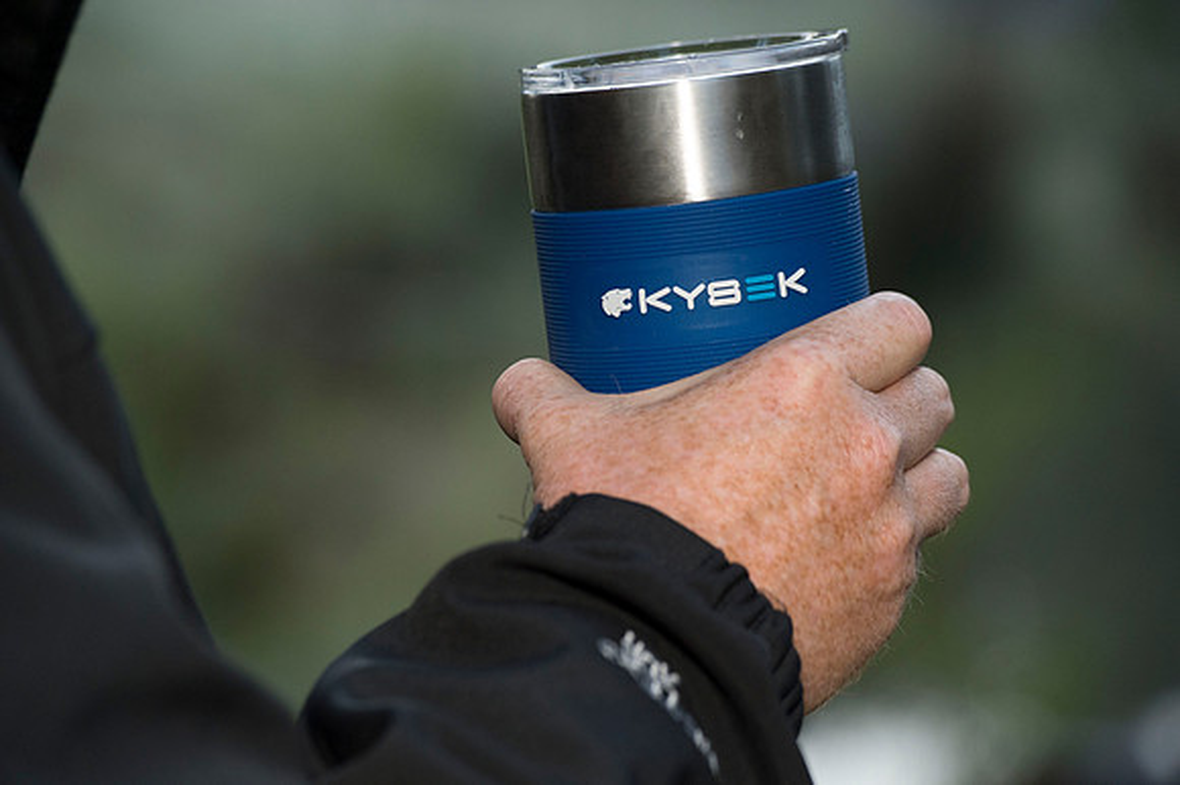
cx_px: 590
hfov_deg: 10.3
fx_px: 6552
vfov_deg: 6.9
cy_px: 392
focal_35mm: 200
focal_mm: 200
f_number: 6.3
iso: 2500
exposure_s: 1/320
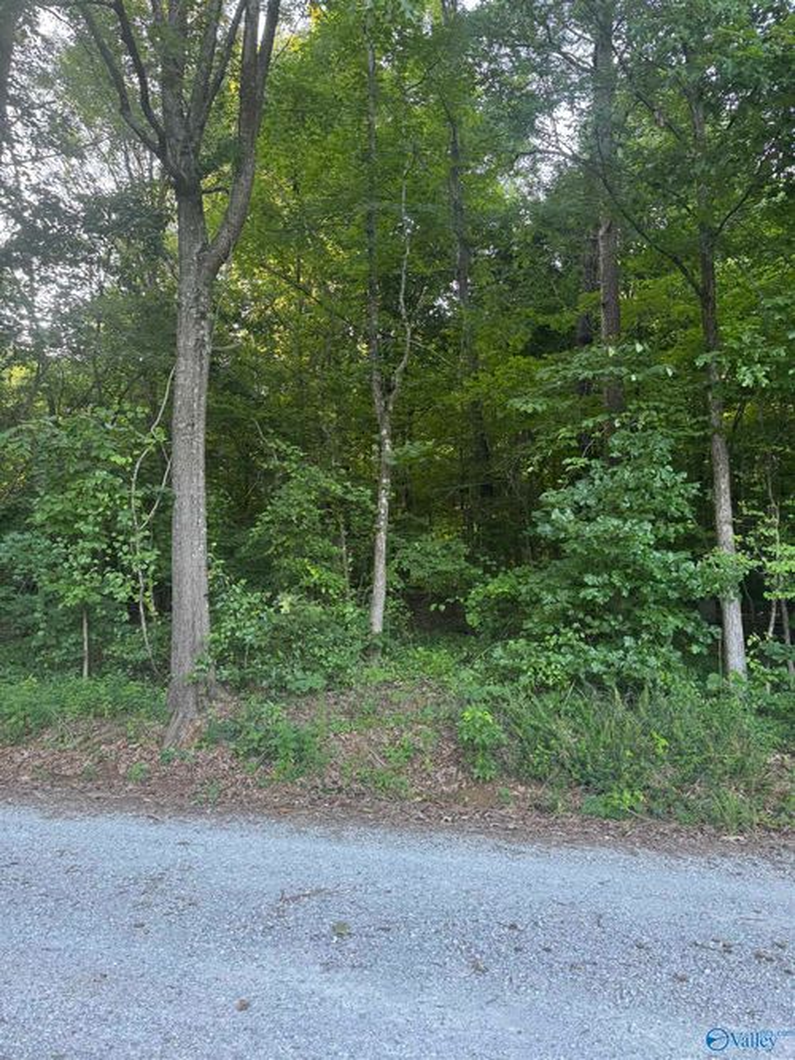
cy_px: 530
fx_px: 735
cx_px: 398
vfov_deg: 71.6
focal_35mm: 24
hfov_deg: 56.8
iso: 160
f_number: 1.78
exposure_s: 1/121
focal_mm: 6.76
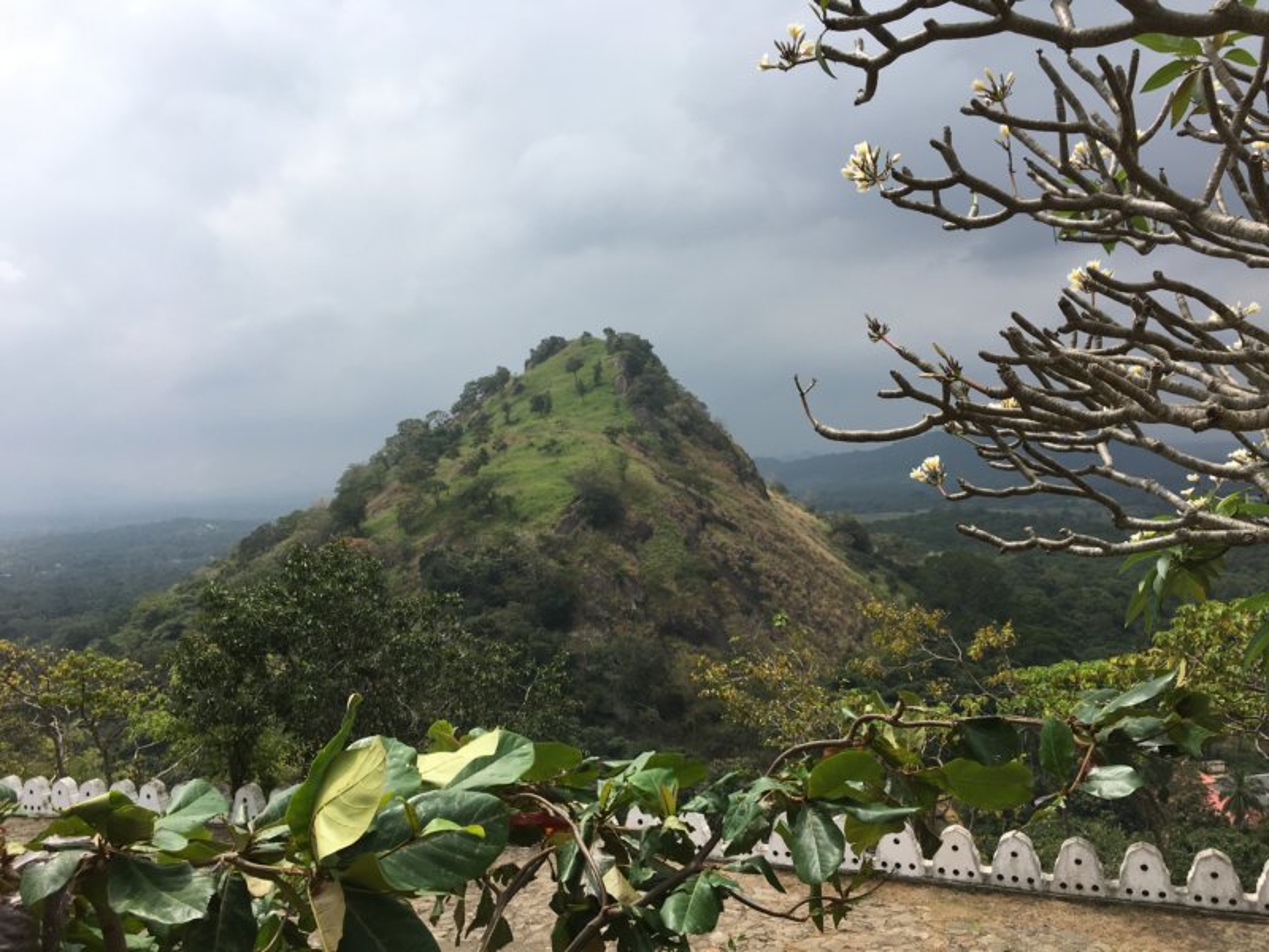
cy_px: 476
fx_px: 1063
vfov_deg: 48.2
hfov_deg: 61.7
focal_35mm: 29
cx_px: 634
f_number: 2.2
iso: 25
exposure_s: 1/2024
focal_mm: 4.15
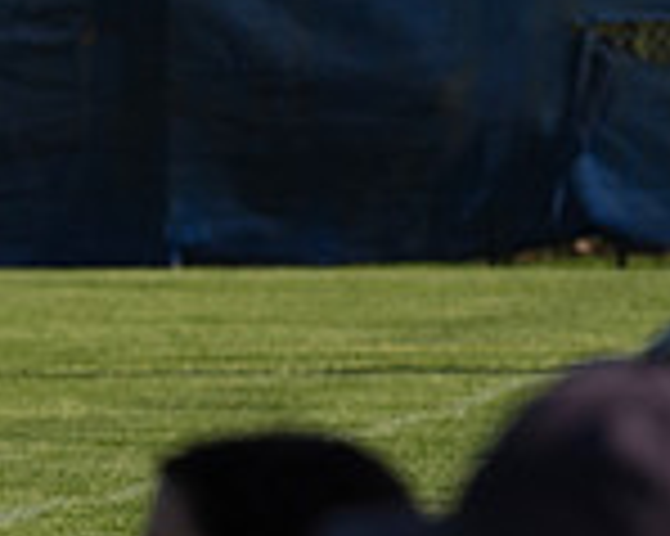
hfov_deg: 1.8
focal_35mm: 1064
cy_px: 266
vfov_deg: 1.5
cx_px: -427
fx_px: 21085
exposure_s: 1/1600
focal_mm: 195
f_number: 5.6
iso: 250
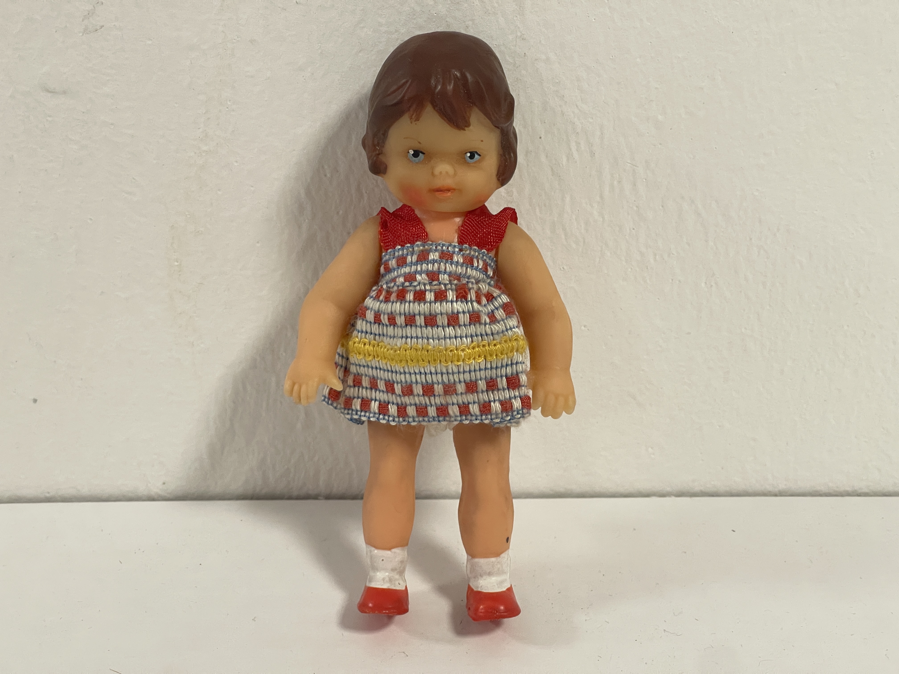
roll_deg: -2.1
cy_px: 337
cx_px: 450
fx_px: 1662
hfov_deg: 30.3
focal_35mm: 64
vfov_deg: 22.9
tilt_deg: -22.2
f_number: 2.2
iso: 160
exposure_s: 1/50
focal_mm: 7.5
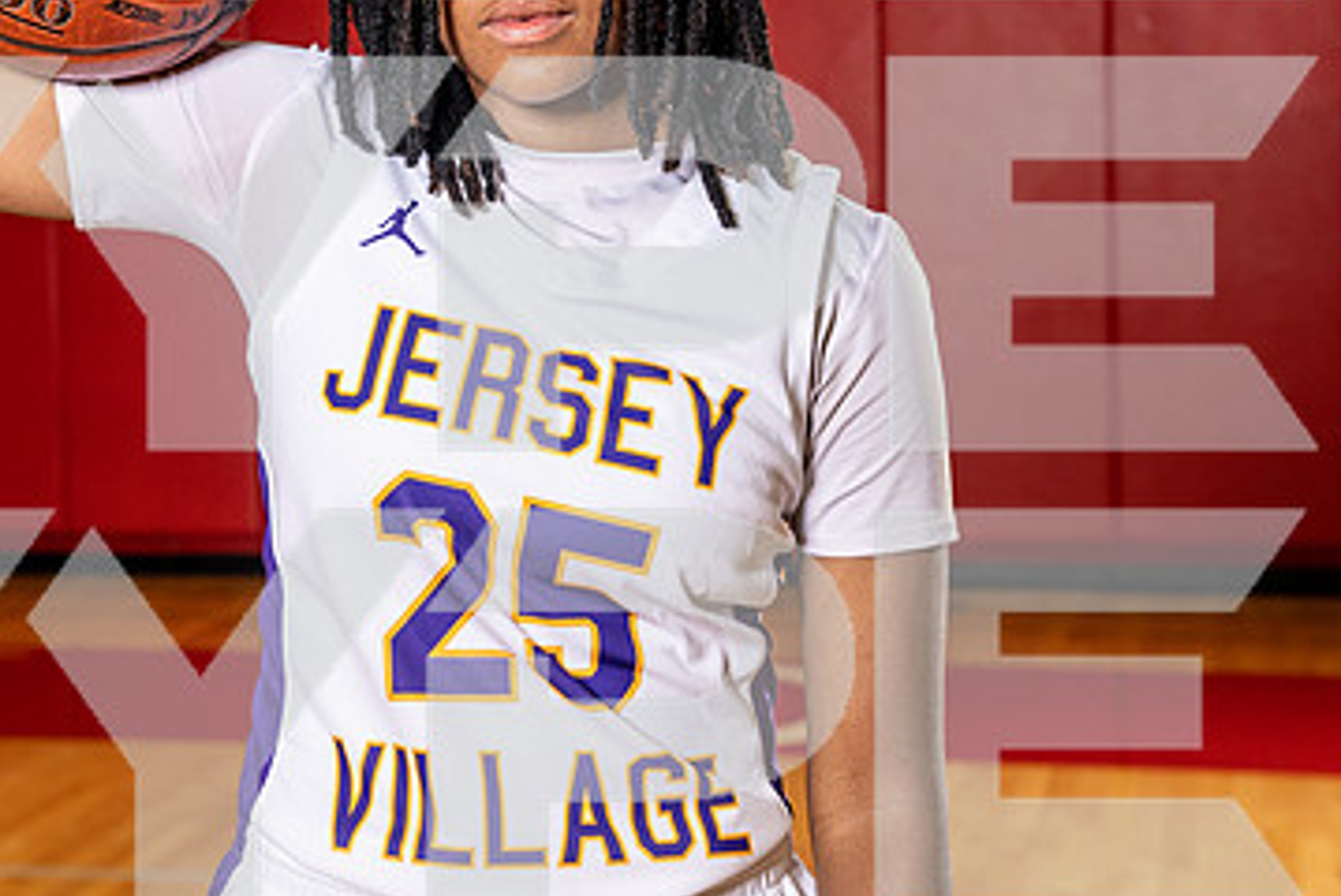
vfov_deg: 14.8
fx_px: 3430
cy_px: 256
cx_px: 366
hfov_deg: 22.0
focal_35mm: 92
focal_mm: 57
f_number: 5.6
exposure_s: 1/250
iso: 500
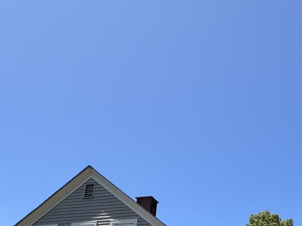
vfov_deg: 30.2
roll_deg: -1.4
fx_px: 323
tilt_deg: +10.9
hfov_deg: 46.1
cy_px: 298
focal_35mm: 37
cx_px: 263
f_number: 2.2
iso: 50
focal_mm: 2.22
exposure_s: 1/1020
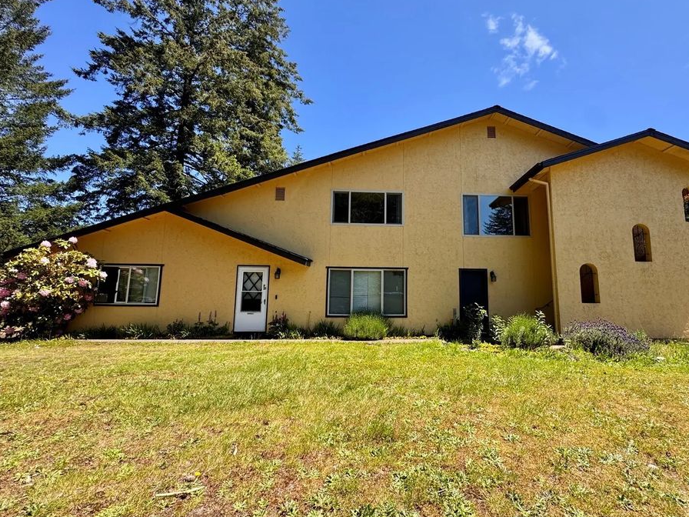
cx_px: 392
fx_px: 318
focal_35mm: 16
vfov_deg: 78.1
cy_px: 266
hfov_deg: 93.9
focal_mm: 2.22
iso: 50
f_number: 2.2
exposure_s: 1/596
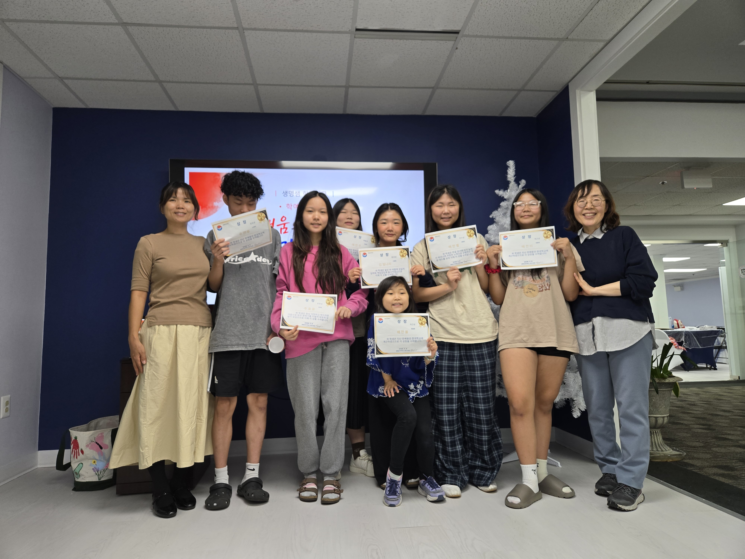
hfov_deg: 73.9
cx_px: 372
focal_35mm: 23
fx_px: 495
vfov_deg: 58.9
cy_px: 280
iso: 100
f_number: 1.8
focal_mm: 5.4
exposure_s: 1/120
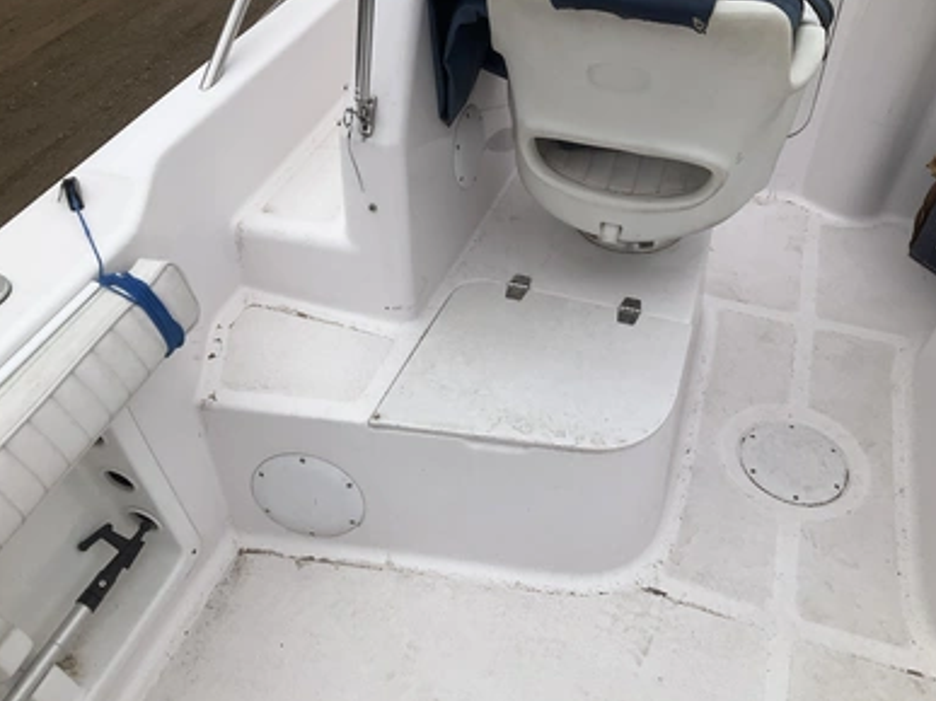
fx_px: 811
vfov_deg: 46.8
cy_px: 346
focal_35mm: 30
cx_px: 467
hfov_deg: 60.0
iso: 25
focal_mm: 3
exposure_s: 1/2227
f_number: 1.8
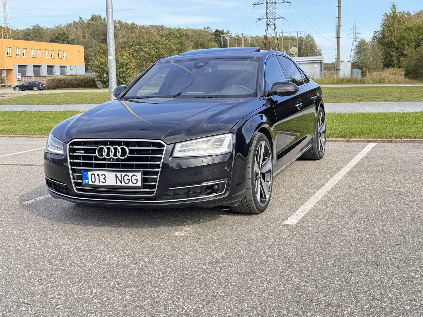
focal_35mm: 48
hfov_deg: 39.7
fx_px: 587
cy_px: 158
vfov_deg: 30.3
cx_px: 212
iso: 64
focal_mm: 6.76
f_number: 1.78
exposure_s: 1/731
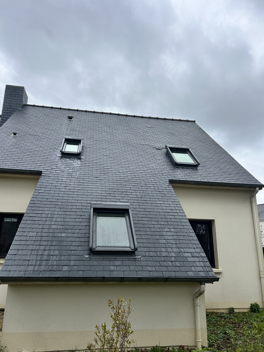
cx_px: 132
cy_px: 176
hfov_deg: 53.1
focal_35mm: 26
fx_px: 264
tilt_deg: +17.2
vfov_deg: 67.3
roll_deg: -1.0
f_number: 1.5
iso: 50
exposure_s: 1/902
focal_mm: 5.7
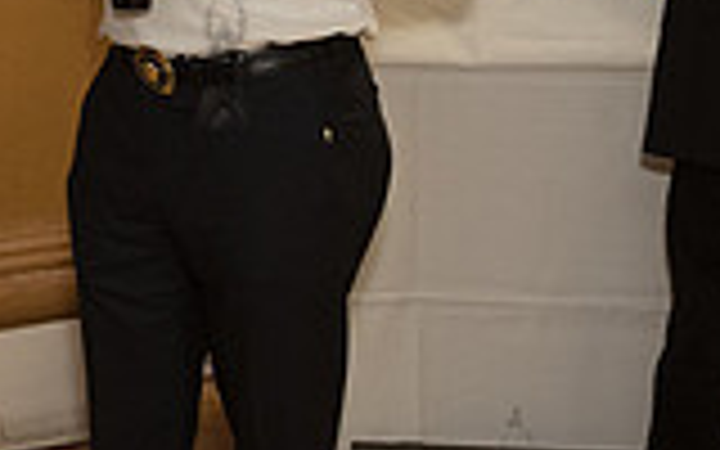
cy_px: -169
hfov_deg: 15.0
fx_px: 2531
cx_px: -360
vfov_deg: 9.9
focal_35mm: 129
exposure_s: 1/320
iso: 2000
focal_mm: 35
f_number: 3.5
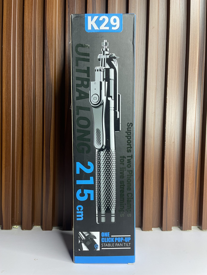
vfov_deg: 67.3
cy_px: 138
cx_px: 104
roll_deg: -1.3
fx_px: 207
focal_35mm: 26
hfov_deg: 53.1
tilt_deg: +0.2
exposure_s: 1/50
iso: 125
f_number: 1.6
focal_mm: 4.2
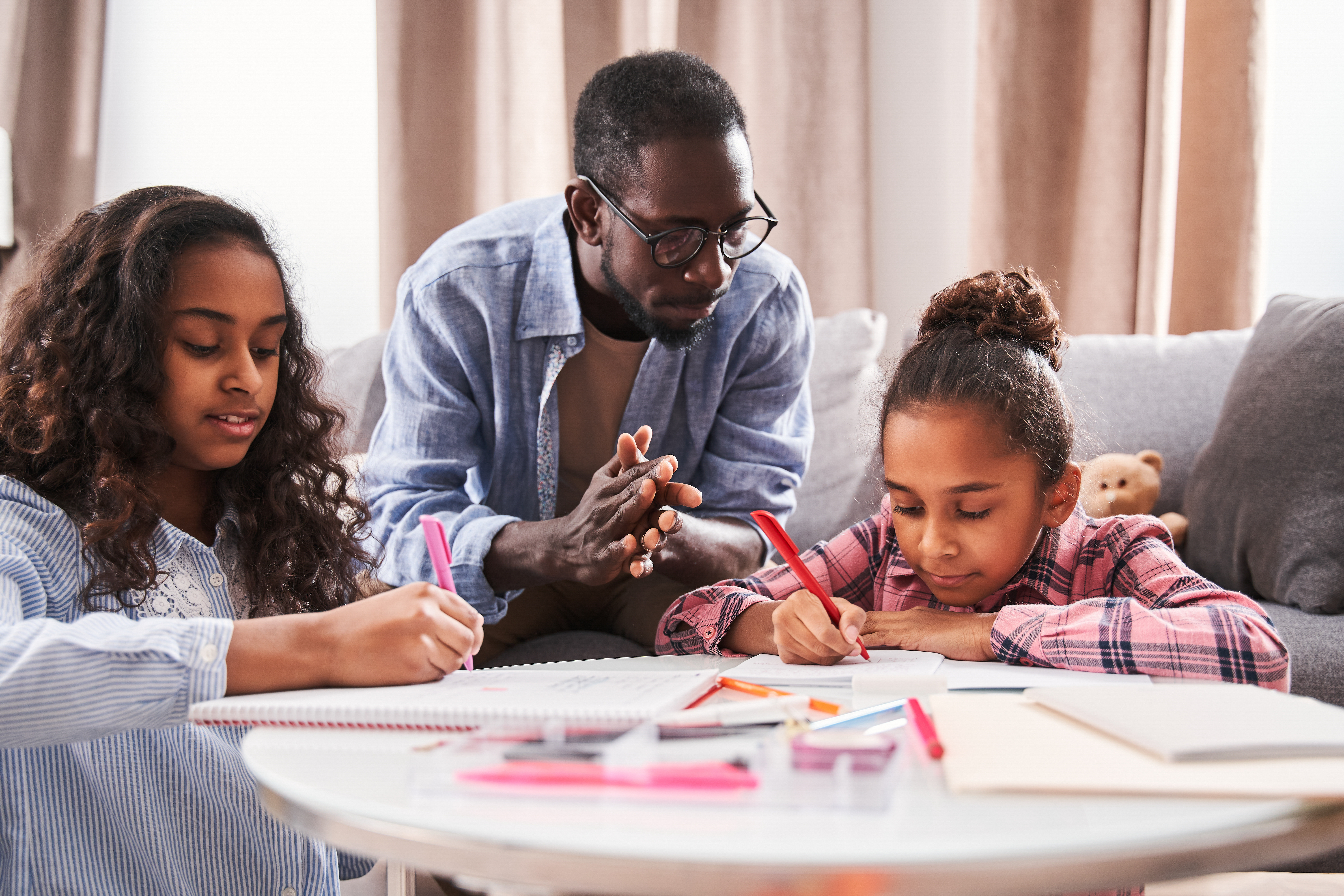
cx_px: 672
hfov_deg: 50.7
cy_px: 448
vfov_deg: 35.1
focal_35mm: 38
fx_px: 1419
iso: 400
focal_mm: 38
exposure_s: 1/160
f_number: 3.2
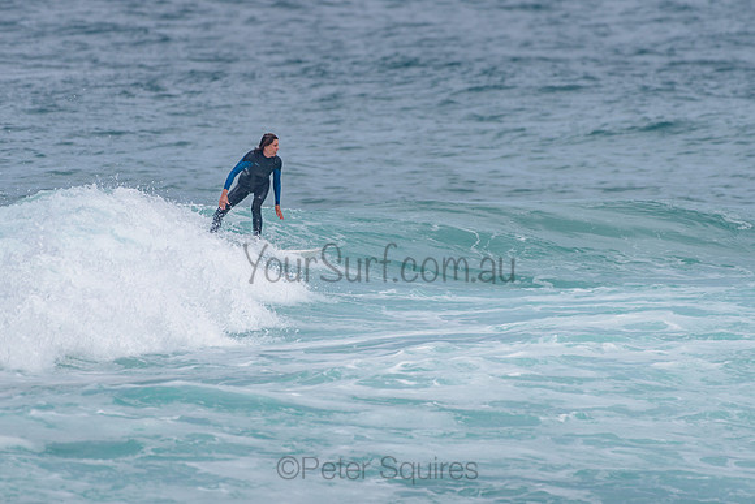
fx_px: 12854
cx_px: 382
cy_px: 207
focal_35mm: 613
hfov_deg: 3.4
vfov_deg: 2.2
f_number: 5.6
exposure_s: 1/2000
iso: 110
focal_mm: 500
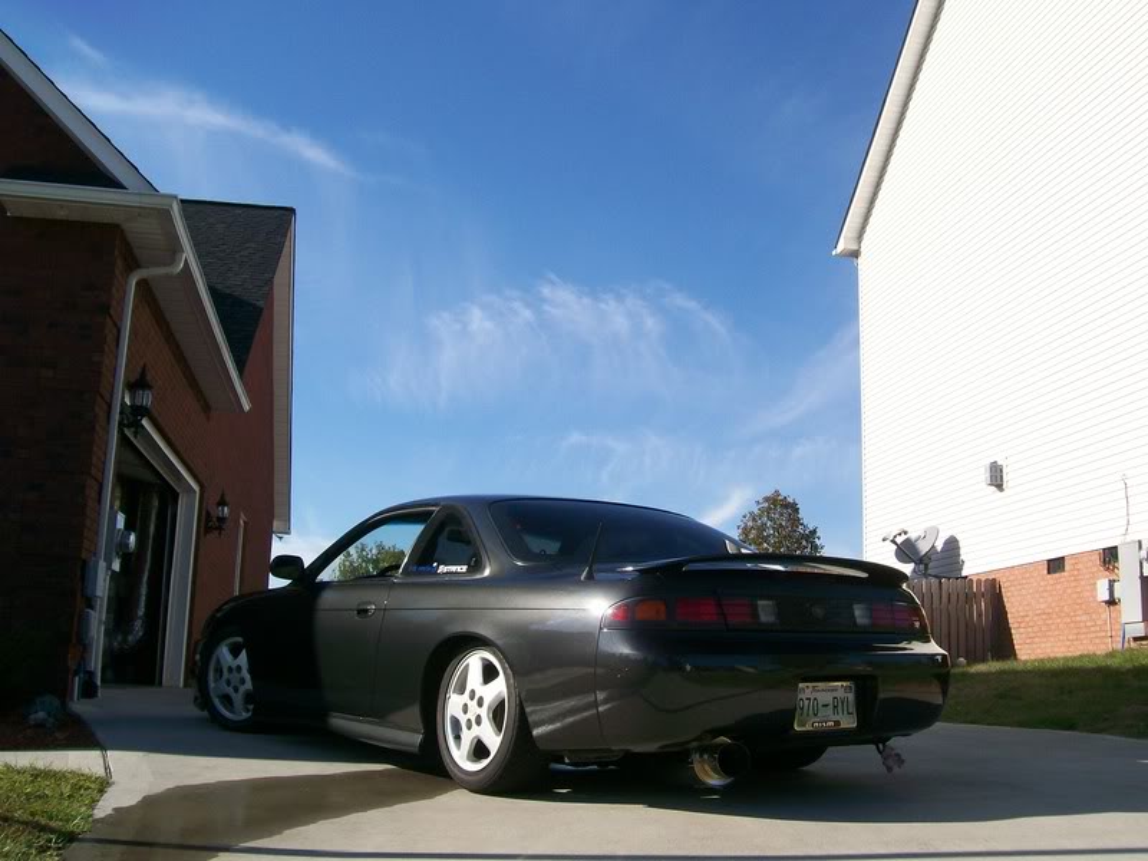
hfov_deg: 51.4
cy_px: 430
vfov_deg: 39.7
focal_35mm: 36
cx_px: 574
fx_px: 1194
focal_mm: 6
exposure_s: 1/631
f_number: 2.7
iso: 80
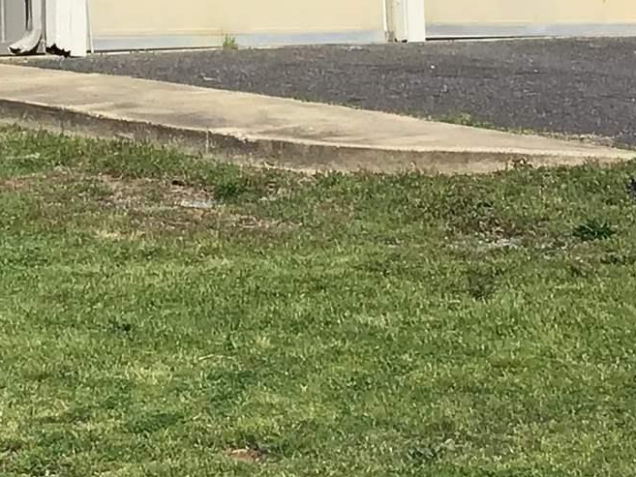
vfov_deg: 9.7
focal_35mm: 145
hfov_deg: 13.4
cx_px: 21
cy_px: -419
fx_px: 2665
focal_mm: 3.3
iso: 25
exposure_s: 1/1664
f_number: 2.4
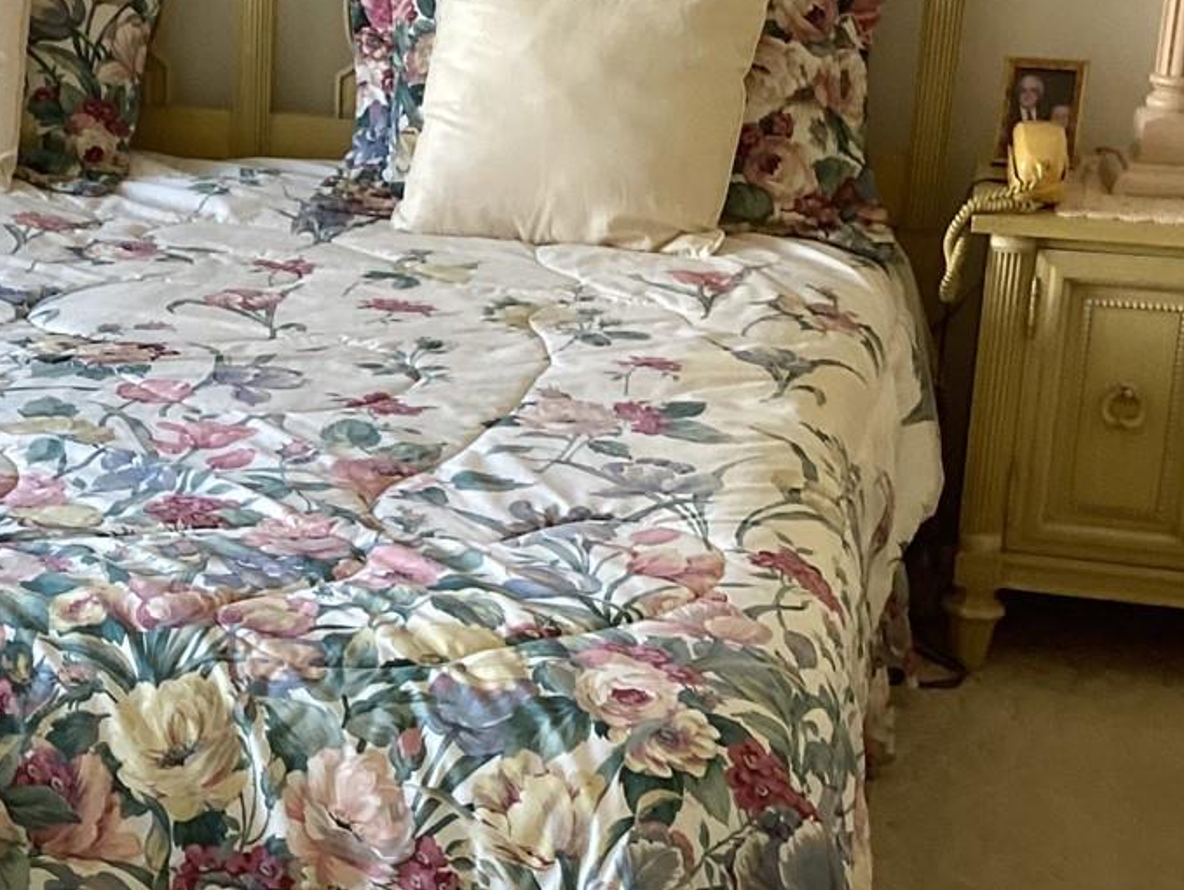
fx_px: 2498
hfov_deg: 25.9
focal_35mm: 73
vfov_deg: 20.2
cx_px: 157
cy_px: 421
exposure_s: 1/60
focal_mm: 3.3
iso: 160
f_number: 2.4
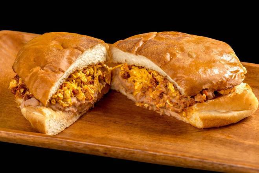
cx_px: 130
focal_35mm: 180
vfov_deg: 7.6
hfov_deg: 11.4
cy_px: 86
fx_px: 1296
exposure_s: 1/160
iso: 100
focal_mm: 180
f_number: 8
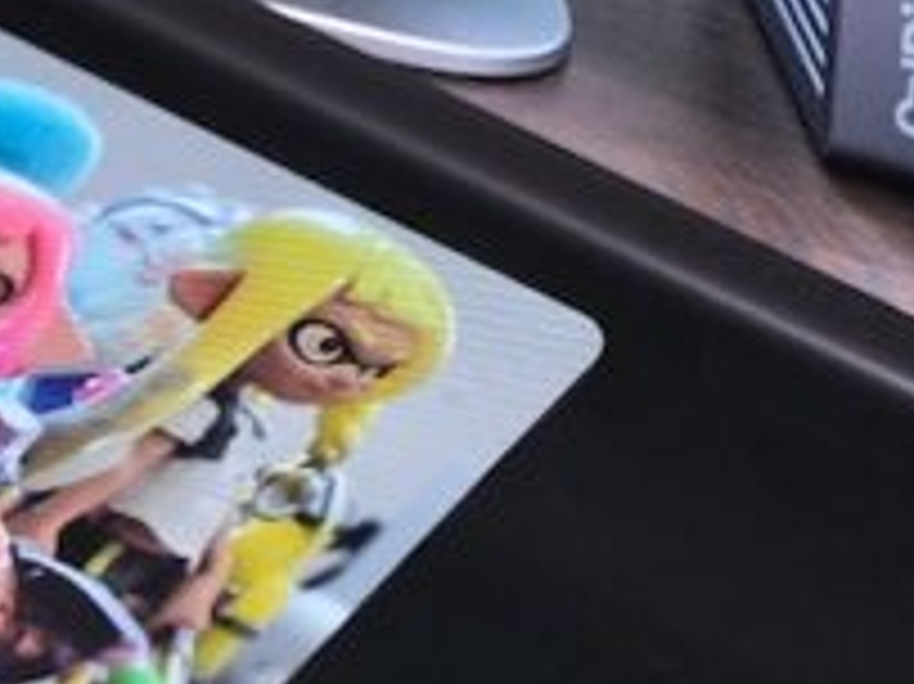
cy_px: 198
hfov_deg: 4.2
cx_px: 612
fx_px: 12429
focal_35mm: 471
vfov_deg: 3.2
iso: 2500
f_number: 4
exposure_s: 1/125
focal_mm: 55
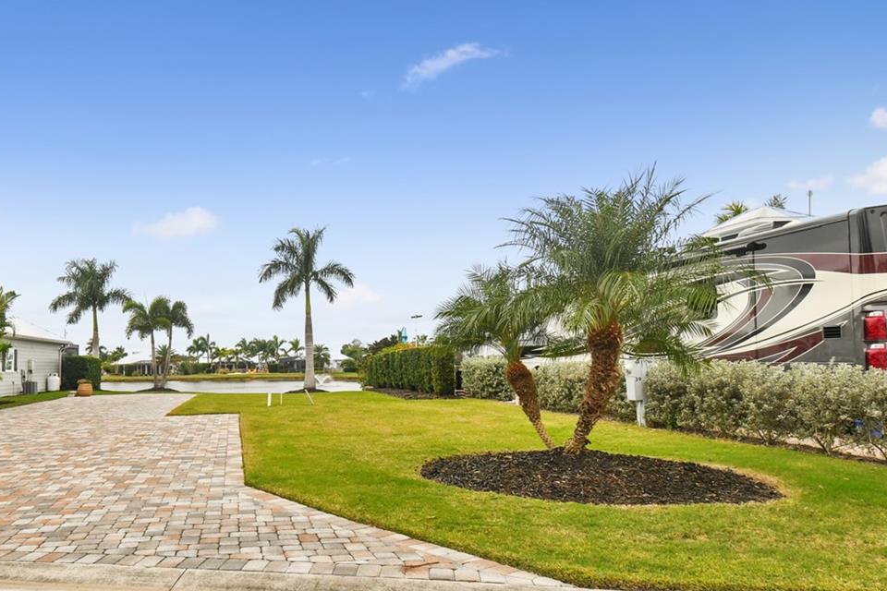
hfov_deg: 69.7
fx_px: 616
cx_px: 303
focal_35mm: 25
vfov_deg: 51.1
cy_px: 344
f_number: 7.1
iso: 100
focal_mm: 10
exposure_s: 1/50
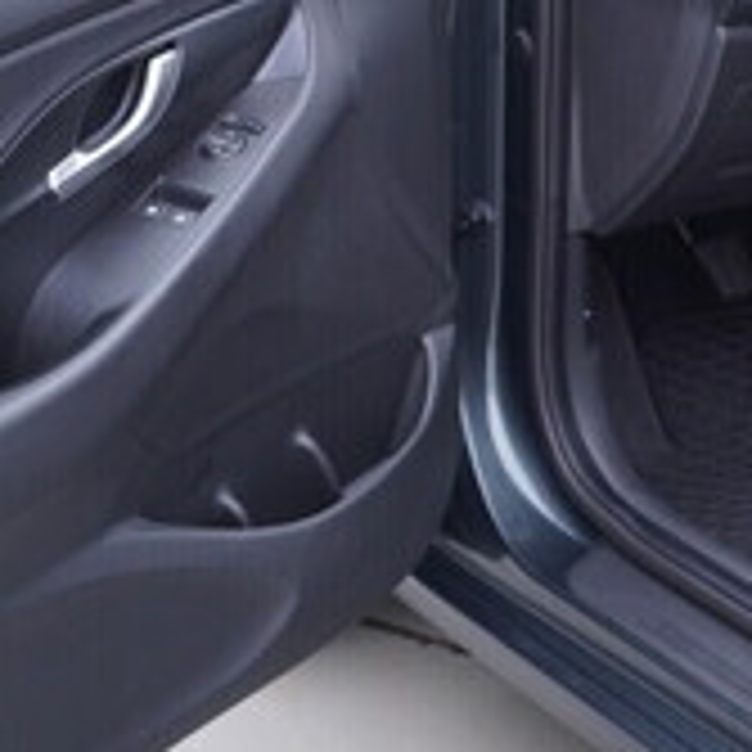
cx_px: 441
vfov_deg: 17.0
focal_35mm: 101
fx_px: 2482
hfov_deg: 17.2
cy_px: 106
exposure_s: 1/40
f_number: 3.2
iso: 125
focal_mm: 24
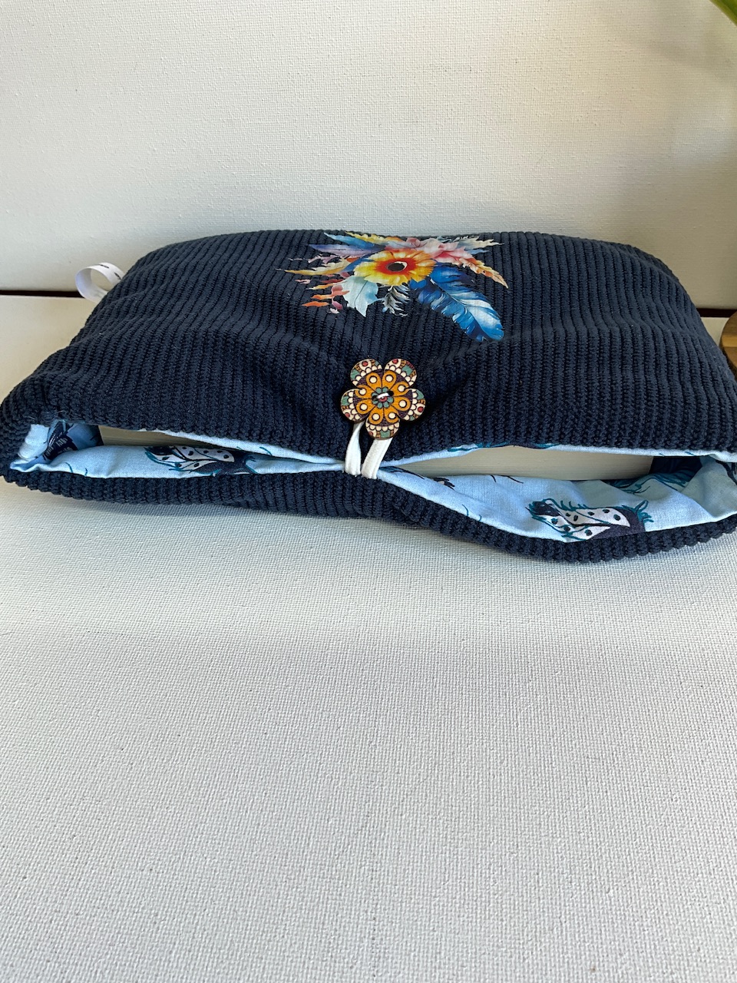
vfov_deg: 61.7
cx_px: 368
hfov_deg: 48.2
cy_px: 492
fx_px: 823
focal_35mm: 29
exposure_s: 1/100
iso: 32
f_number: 1.8
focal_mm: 3
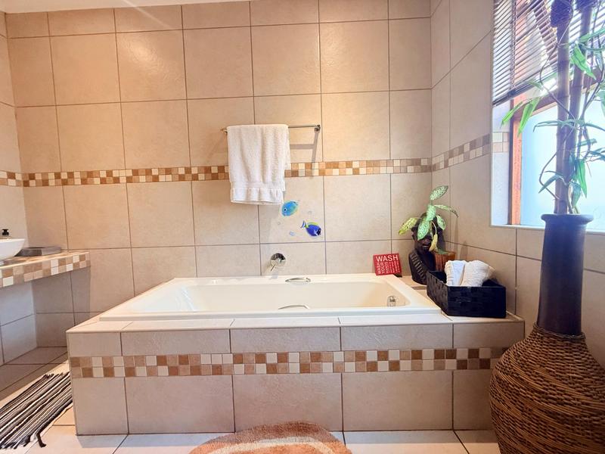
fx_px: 245
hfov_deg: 102.1
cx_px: 302
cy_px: 227
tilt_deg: -2.8
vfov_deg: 85.7
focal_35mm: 14
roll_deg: +2.1
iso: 250
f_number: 2.2
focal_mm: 2.22
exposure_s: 1/50
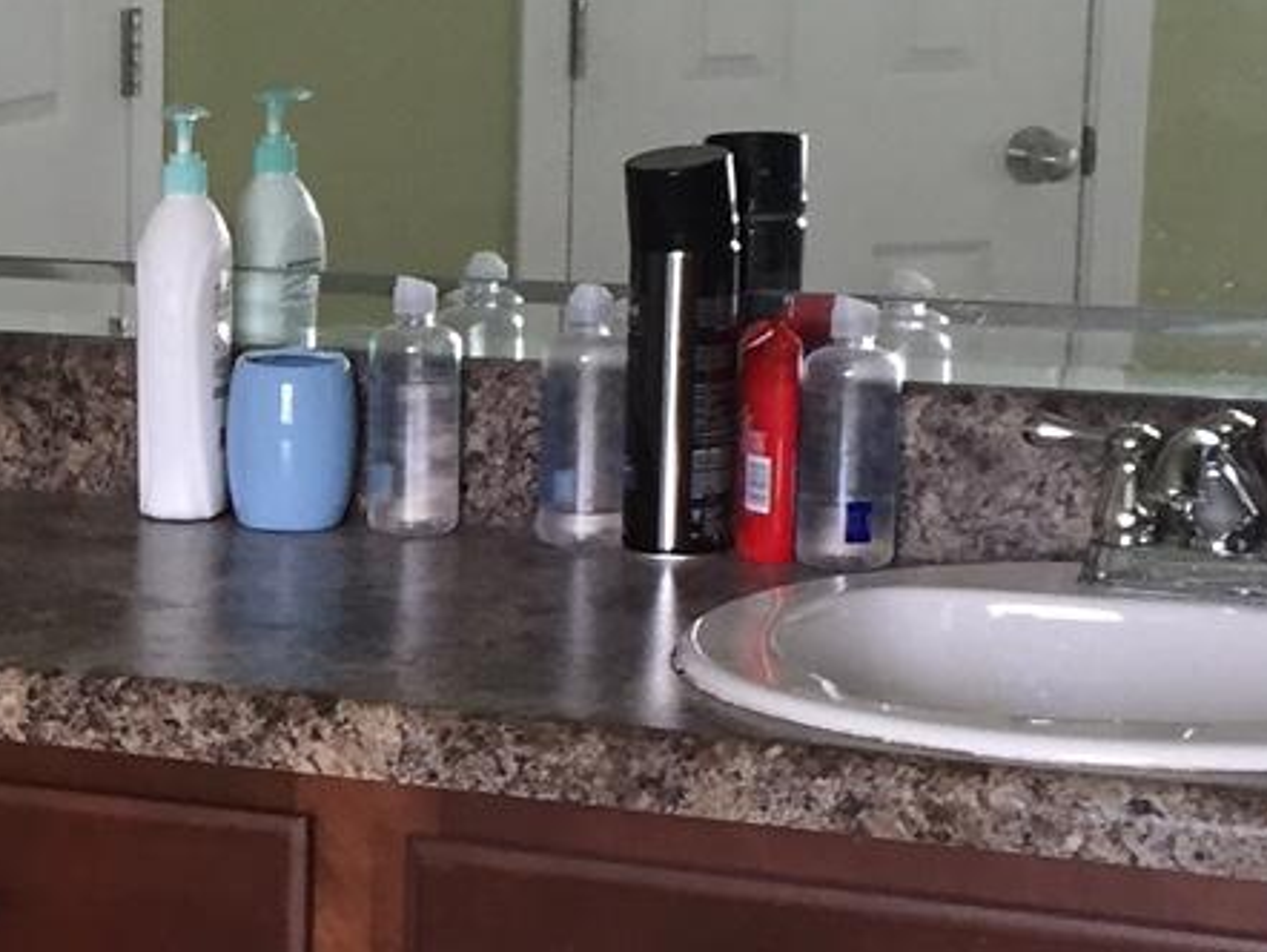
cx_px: -69
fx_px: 3918
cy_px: 711
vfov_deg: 13.8
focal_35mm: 107
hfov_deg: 17.8
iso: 100
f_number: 2.2
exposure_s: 1/30
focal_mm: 4.15
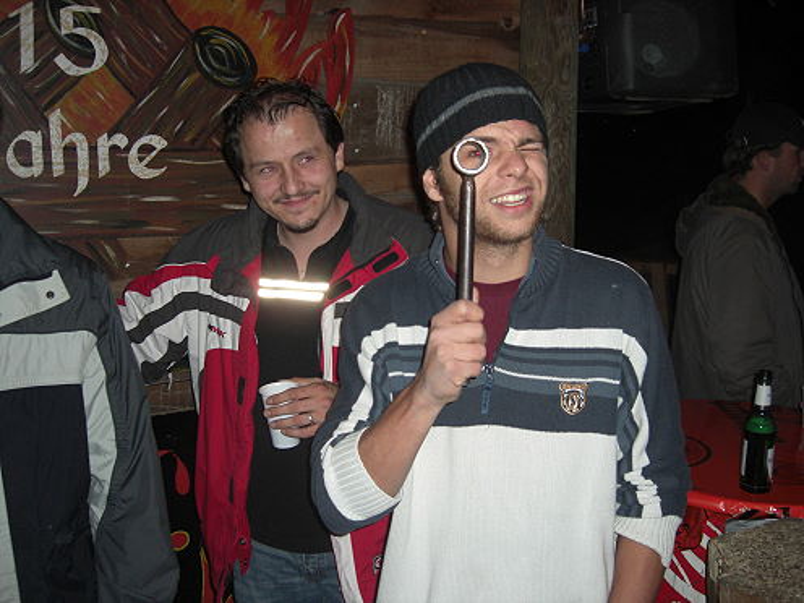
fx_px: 883
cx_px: 402
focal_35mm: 38
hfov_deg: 49.0
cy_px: 302
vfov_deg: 37.7
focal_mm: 7.9
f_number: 2.8
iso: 200
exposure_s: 1/60
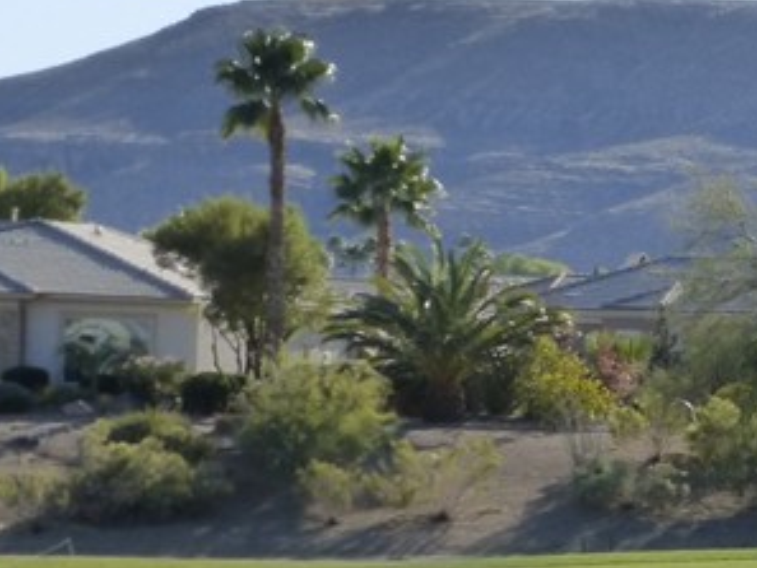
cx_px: 956
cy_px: 334
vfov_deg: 5.8
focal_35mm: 255
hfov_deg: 7.7
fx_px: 5579
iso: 200
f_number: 5.6
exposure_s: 1/800
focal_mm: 12.5
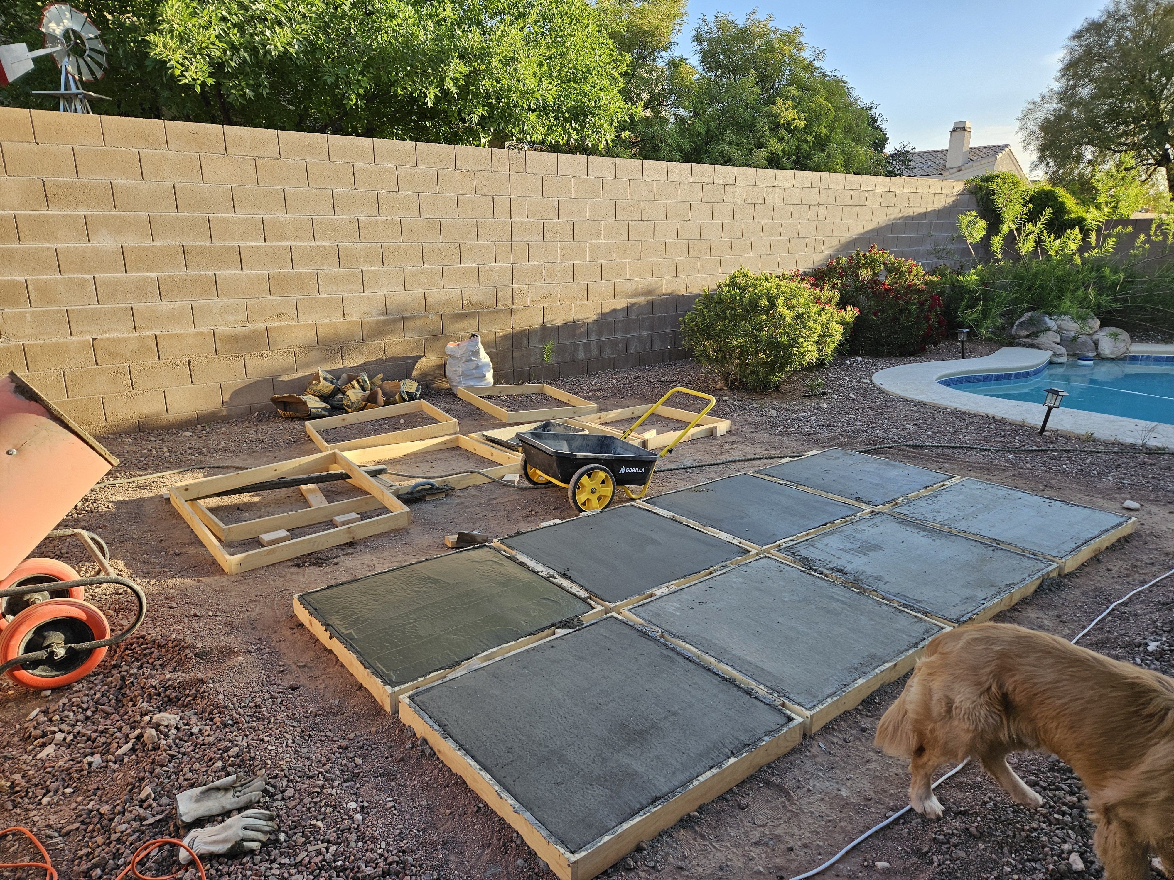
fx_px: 780
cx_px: 587
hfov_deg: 73.9
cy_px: 440
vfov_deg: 58.9
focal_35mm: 23
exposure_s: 1/483
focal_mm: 5.4
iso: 40
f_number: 1.8
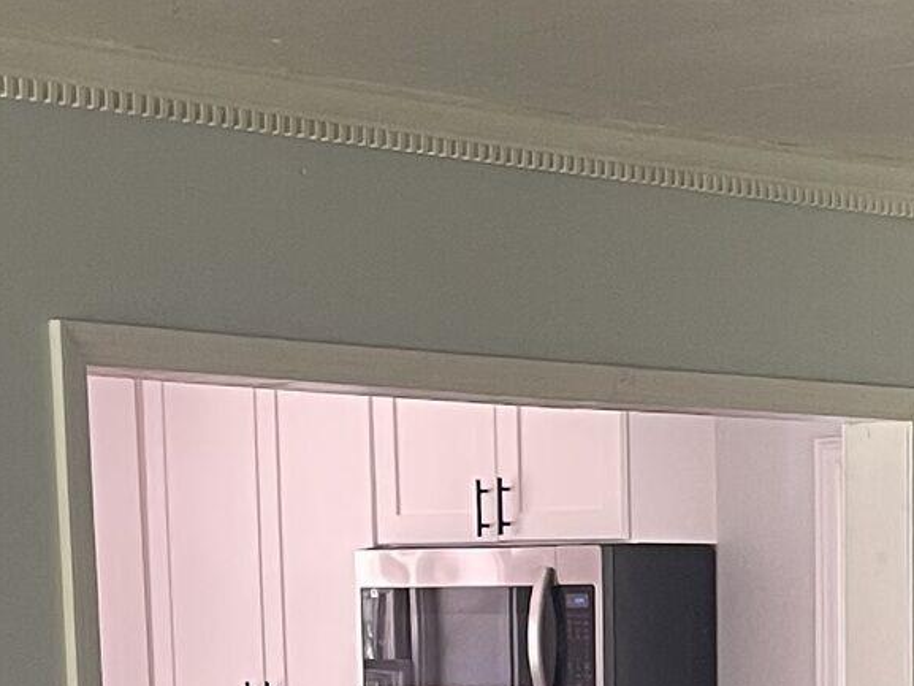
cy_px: 1252
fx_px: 3512
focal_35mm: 133
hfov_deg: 14.7
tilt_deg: -11.2
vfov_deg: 10.5
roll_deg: -0.1
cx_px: 821
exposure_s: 1/60
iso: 160
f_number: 1.6
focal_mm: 5.1
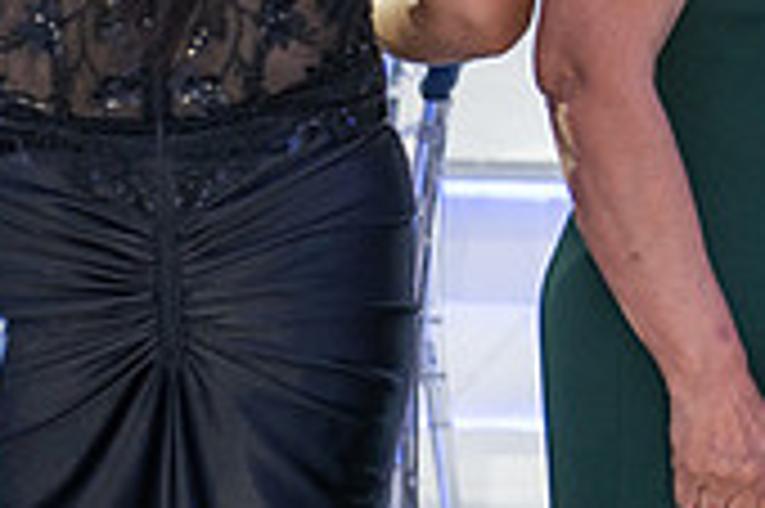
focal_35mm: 259
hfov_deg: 7.7
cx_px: 1290
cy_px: -295
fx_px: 5498
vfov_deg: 5.2
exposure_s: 1/200
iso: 640
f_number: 3.5
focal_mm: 62
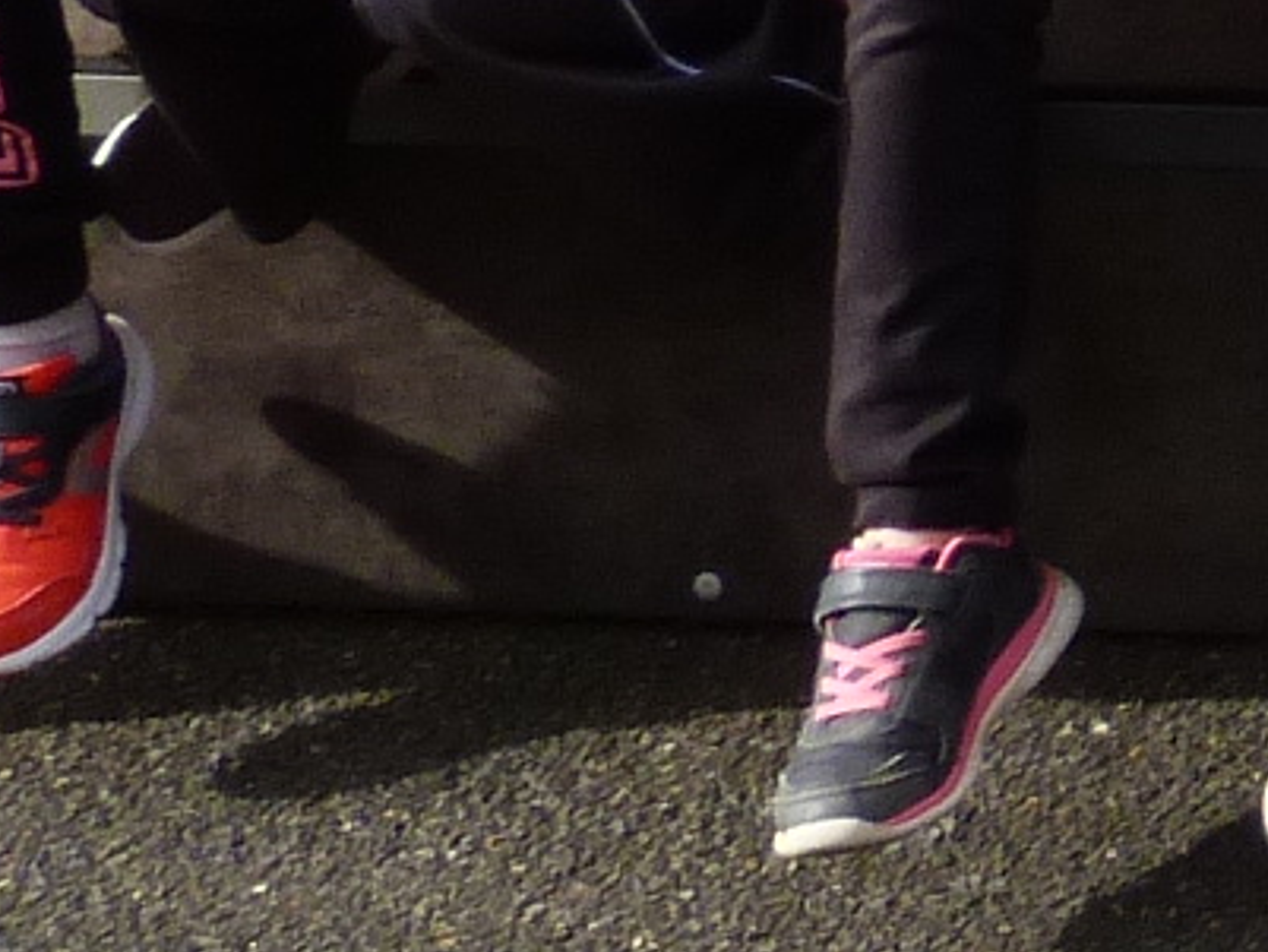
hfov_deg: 10.1
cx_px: 3244
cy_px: -791
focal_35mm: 166
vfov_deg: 8.6
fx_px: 6082
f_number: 5
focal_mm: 4.7
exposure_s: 1/200
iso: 80
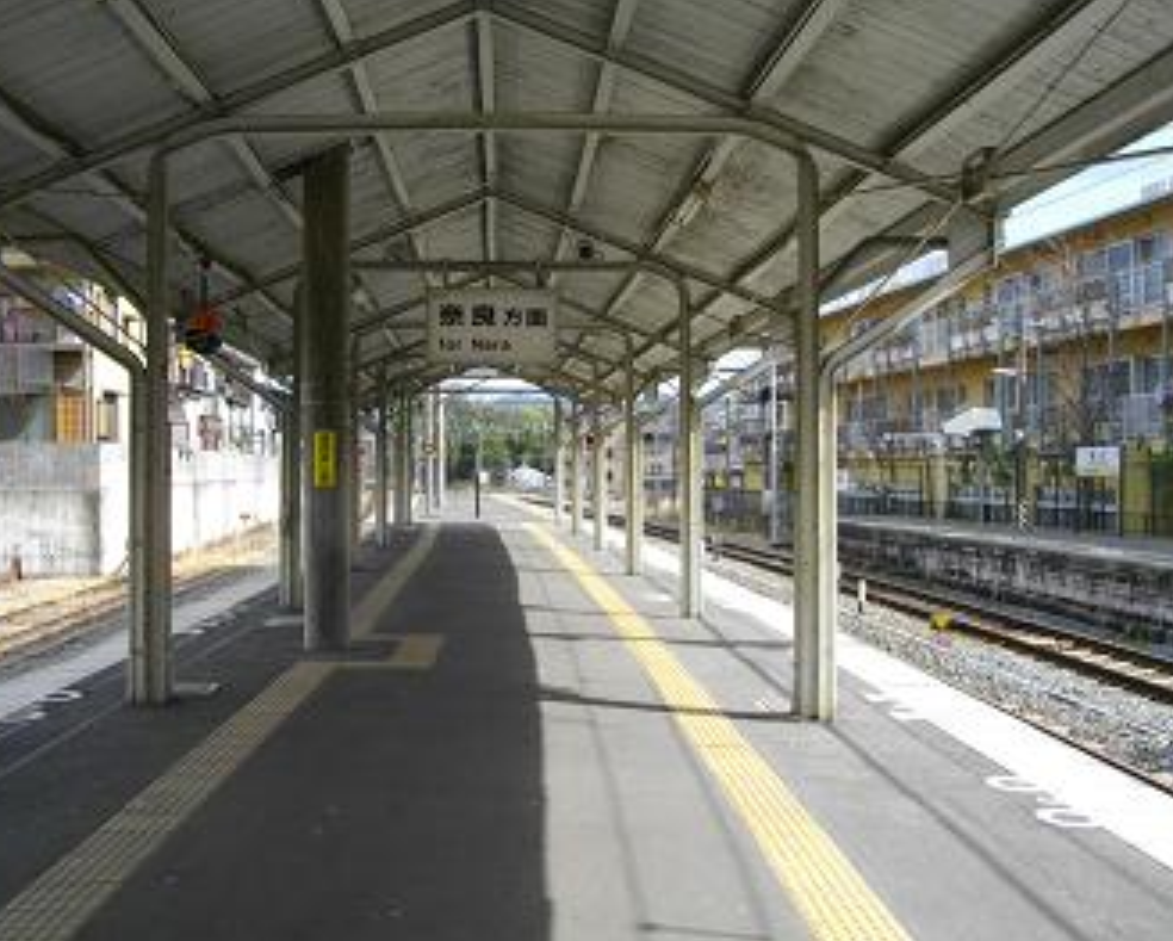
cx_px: 531
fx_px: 1286
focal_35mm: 37
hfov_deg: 49.0
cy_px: 440
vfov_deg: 40.2
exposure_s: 1/160
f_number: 5.5
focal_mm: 5.7
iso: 100
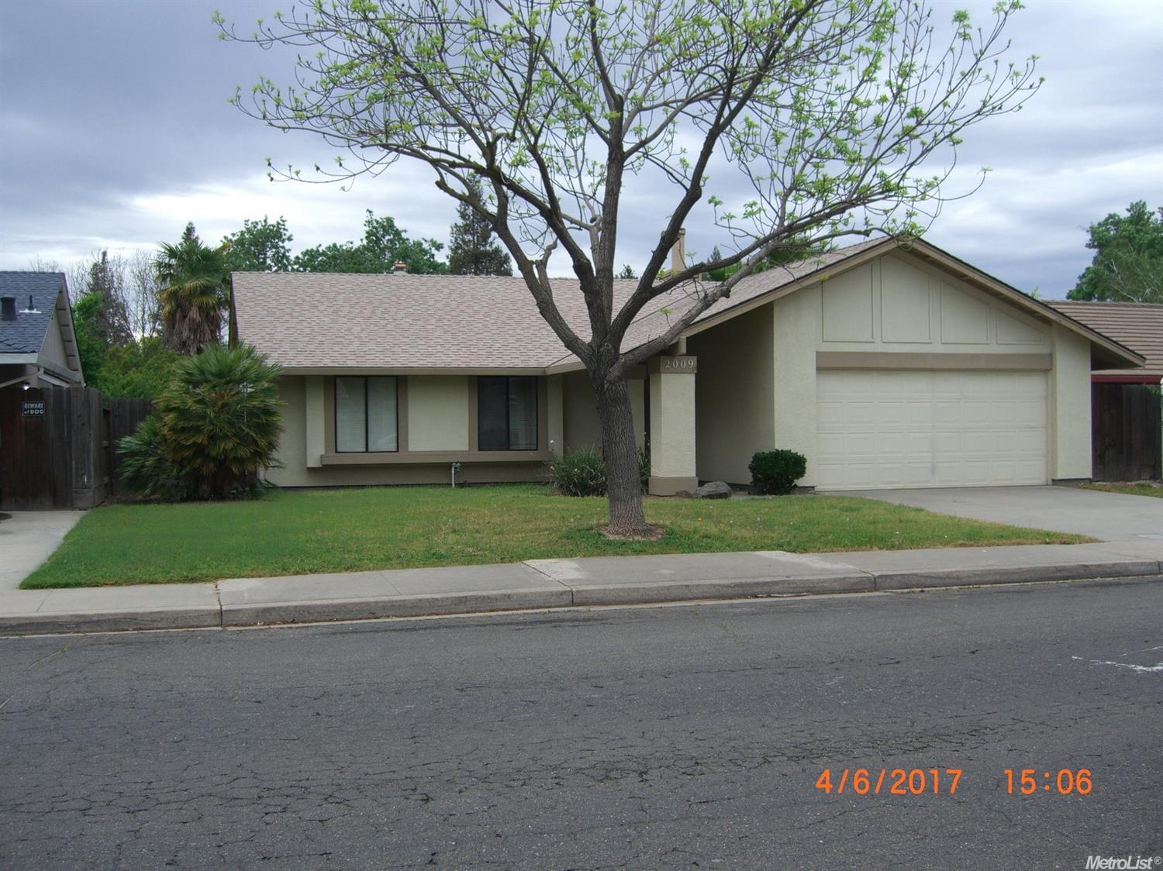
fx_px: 1276
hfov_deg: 49.0
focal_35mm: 38
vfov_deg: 37.7
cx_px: 582
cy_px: 436
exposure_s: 1/640
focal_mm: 7.9
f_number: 2.8
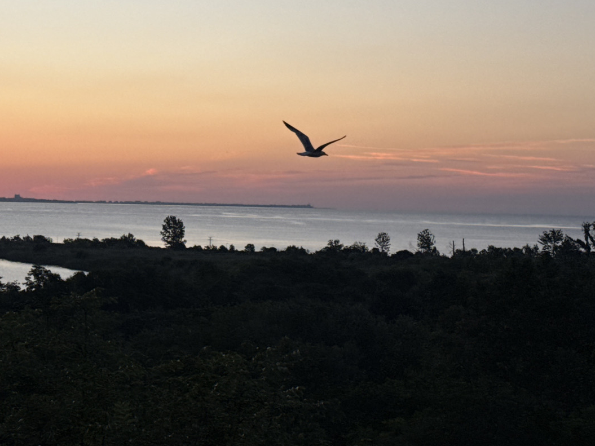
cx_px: 115
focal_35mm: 91
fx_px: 1564
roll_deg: -1.0
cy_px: 100
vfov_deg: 16.1
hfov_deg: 21.3
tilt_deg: +2.6
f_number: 1.78
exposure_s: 1/865
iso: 64
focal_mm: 6.76
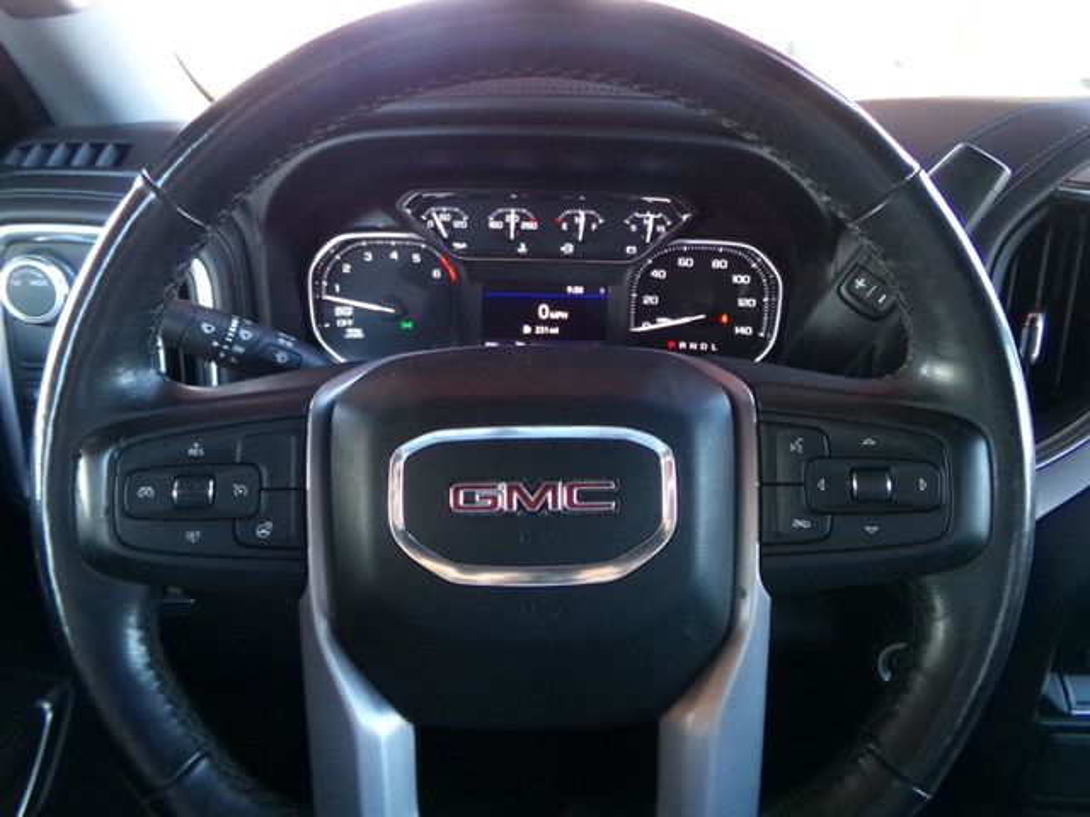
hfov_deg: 71.6
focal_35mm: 24
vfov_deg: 56.8
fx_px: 756
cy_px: 408
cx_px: 545
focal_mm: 4.3
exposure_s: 1/60
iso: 800
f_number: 3.7
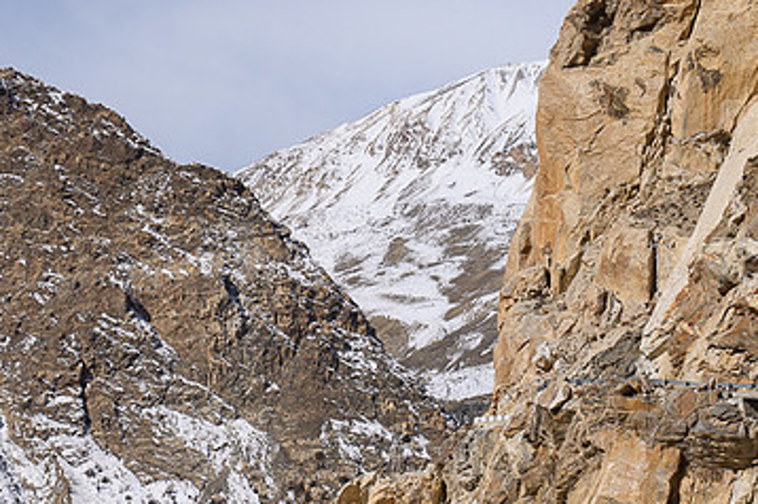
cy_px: 235
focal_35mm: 81
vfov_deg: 16.8
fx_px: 1704
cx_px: 328
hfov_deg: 25.1
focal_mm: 50
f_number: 13
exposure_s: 1/1250
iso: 320
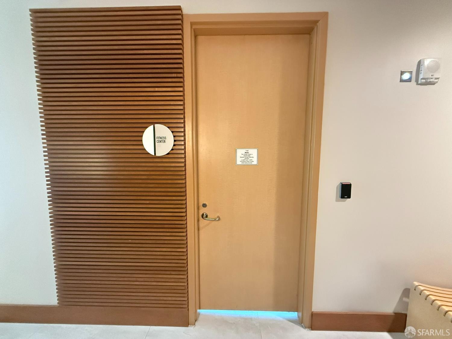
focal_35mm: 14
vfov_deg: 85.7
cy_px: 170
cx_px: 226
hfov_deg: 102.1
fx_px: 183
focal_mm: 2.22
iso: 1000
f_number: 2.2
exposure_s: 1/60
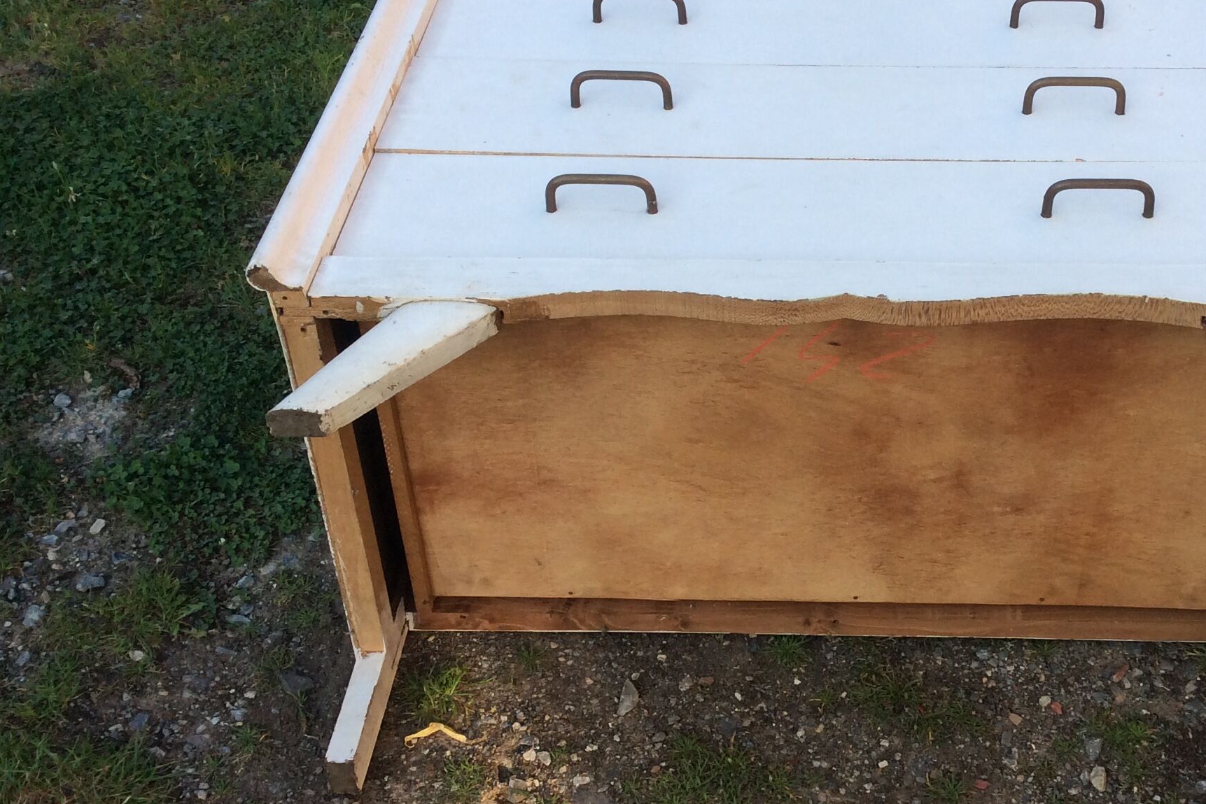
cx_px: 814
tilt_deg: -41.1
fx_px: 1675
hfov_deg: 39.1
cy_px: 389
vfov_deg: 27.0
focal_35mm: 50
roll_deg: -1.4
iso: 32
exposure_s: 1/417
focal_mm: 3.3
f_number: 2.4
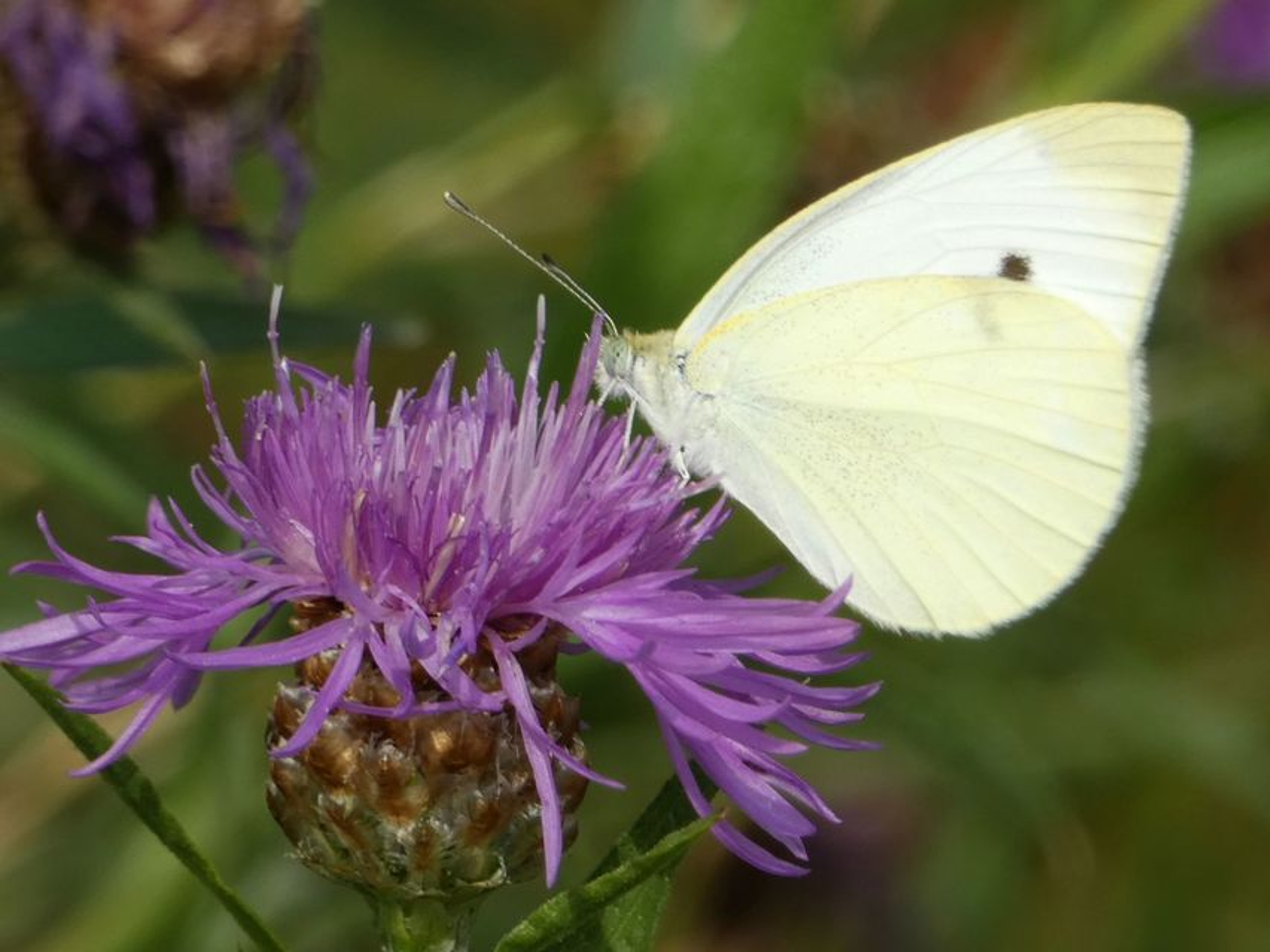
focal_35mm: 440
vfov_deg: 3.4
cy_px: 476
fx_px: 16145
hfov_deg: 4.5
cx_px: 635
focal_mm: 78.8
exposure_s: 1/160
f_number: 5.6
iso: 80
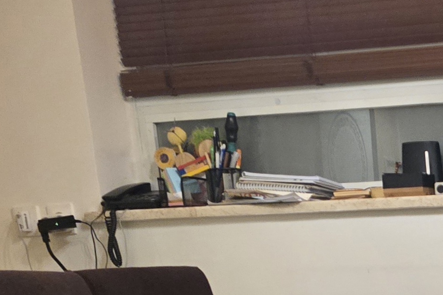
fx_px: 1132
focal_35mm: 92
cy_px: 610
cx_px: 658
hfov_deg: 19.4
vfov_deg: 12.8
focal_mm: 6.3
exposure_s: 1/101
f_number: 1.7
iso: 1250
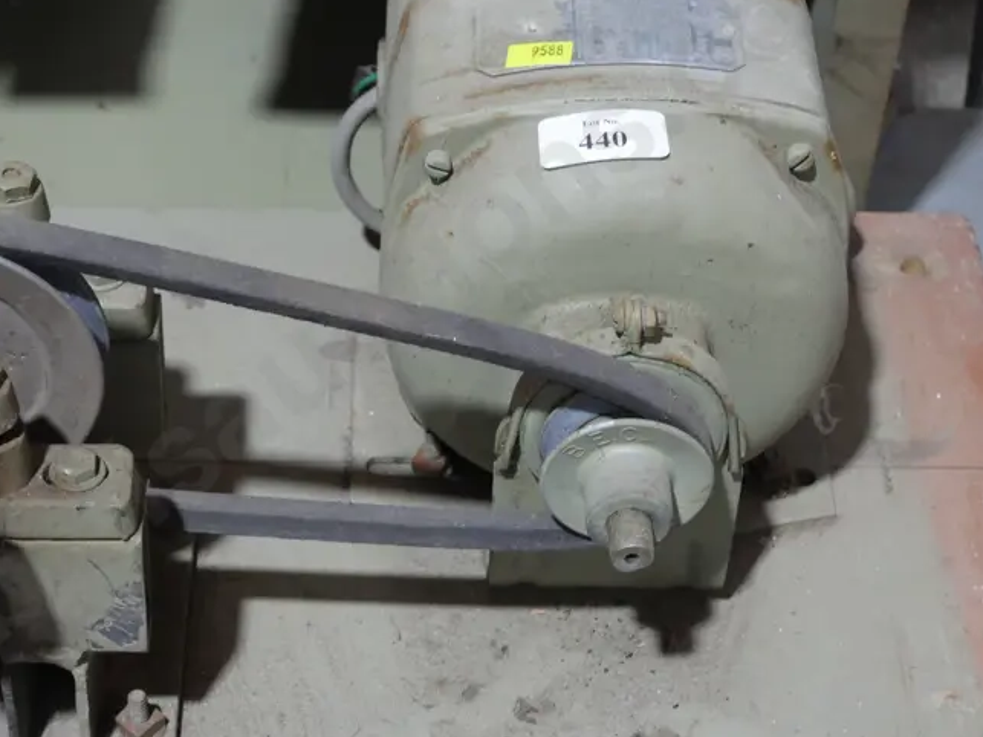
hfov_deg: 22.6
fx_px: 2442
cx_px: 312
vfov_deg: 17.2
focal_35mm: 86
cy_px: 365
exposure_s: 1/60
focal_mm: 27
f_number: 5.3
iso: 1250
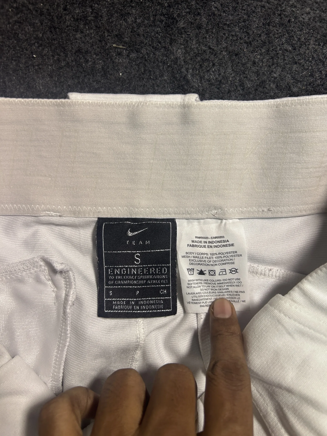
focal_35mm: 26
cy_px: 218
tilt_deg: -67.2
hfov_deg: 53.1
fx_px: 327
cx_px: 164
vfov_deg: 67.3
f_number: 1.5
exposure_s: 1/100
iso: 80
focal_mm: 5.7
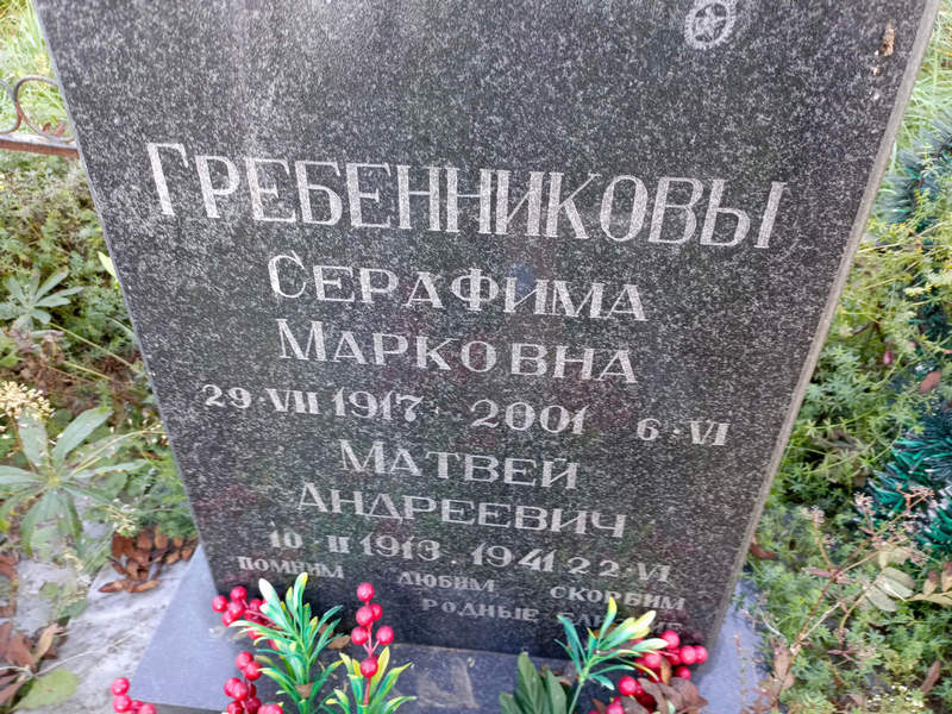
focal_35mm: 25
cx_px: 476
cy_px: 357
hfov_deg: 69.4
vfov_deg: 54.9
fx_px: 688
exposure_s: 1/50
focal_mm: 4.76
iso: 407
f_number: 1.69
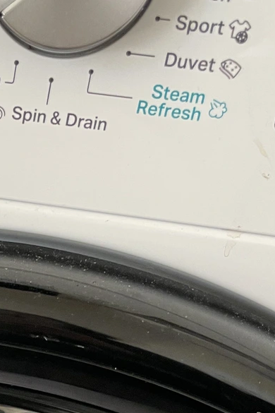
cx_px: -121
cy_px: 429
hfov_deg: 16.9
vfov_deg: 25.7
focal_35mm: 74
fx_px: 848
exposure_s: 1/66
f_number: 1.6
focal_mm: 4.2
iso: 125
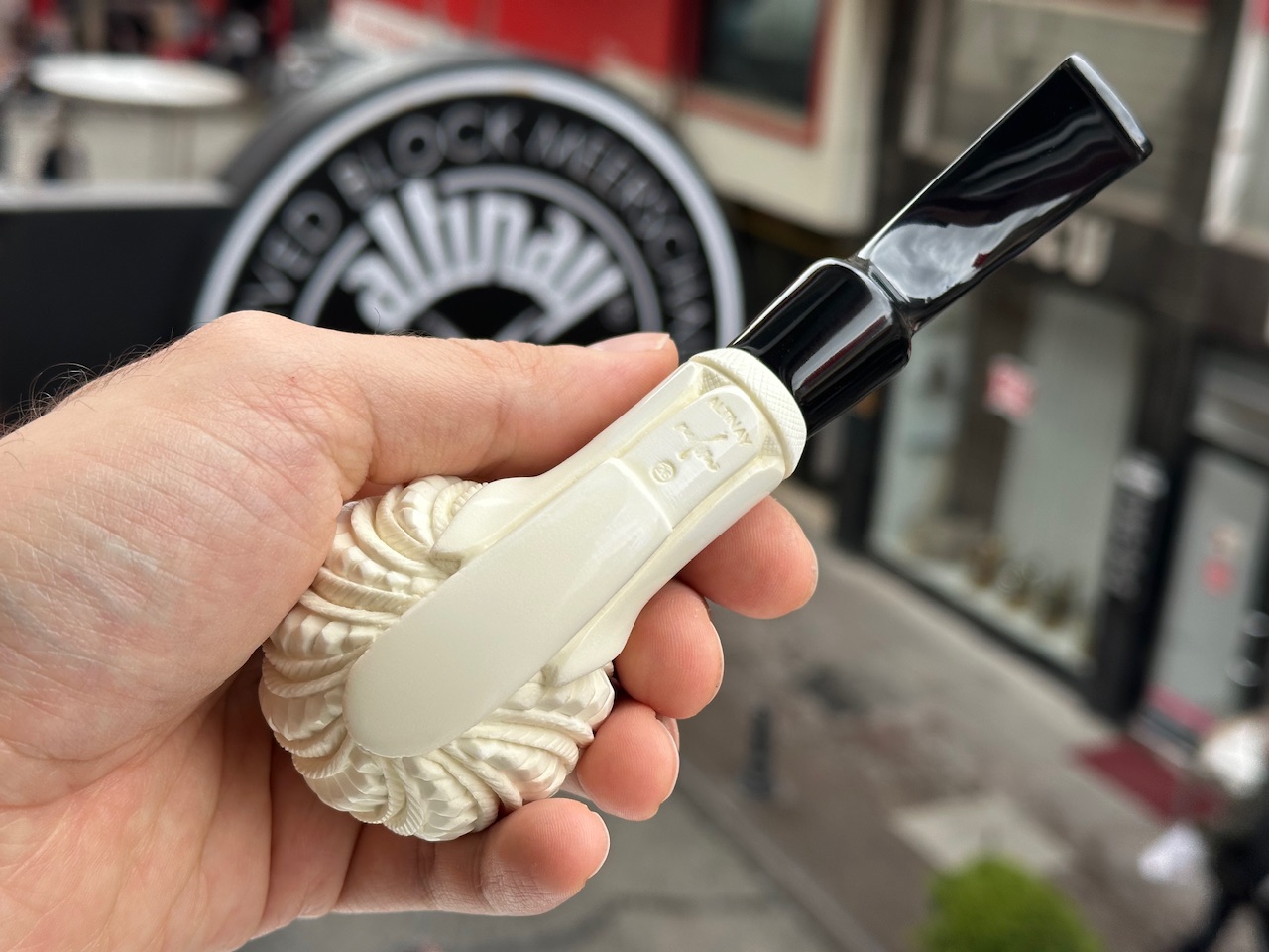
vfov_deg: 30.3
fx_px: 1760
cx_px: 634
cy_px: 476
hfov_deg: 39.7
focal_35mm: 48
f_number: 1.78
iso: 64
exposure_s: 1/872
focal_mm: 6.86
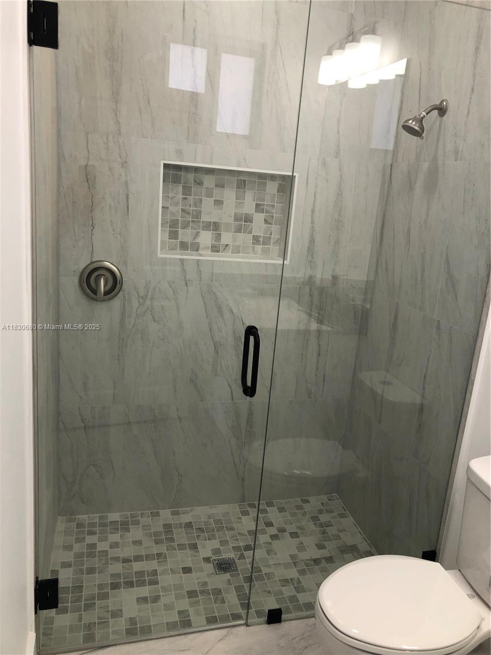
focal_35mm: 28
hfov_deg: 49.7
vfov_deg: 63.4
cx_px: 246
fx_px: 530
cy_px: 328
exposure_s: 1/120
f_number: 1.8
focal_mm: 3.99
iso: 64
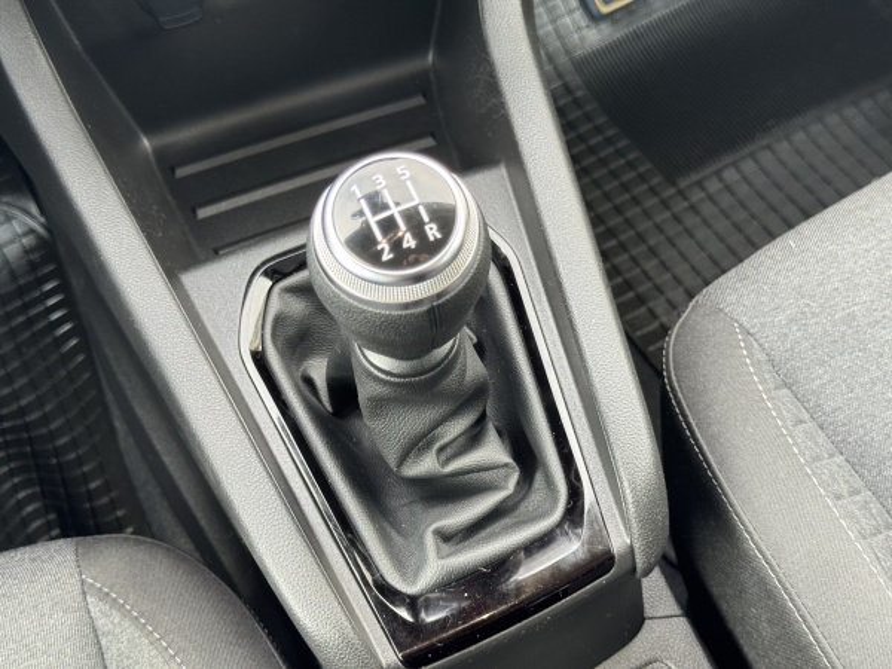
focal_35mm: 48
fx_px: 1237
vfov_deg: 30.3
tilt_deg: -53.6
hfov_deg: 39.7
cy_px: 334
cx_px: 446
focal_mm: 6.76
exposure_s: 1/70
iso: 80
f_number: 1.78
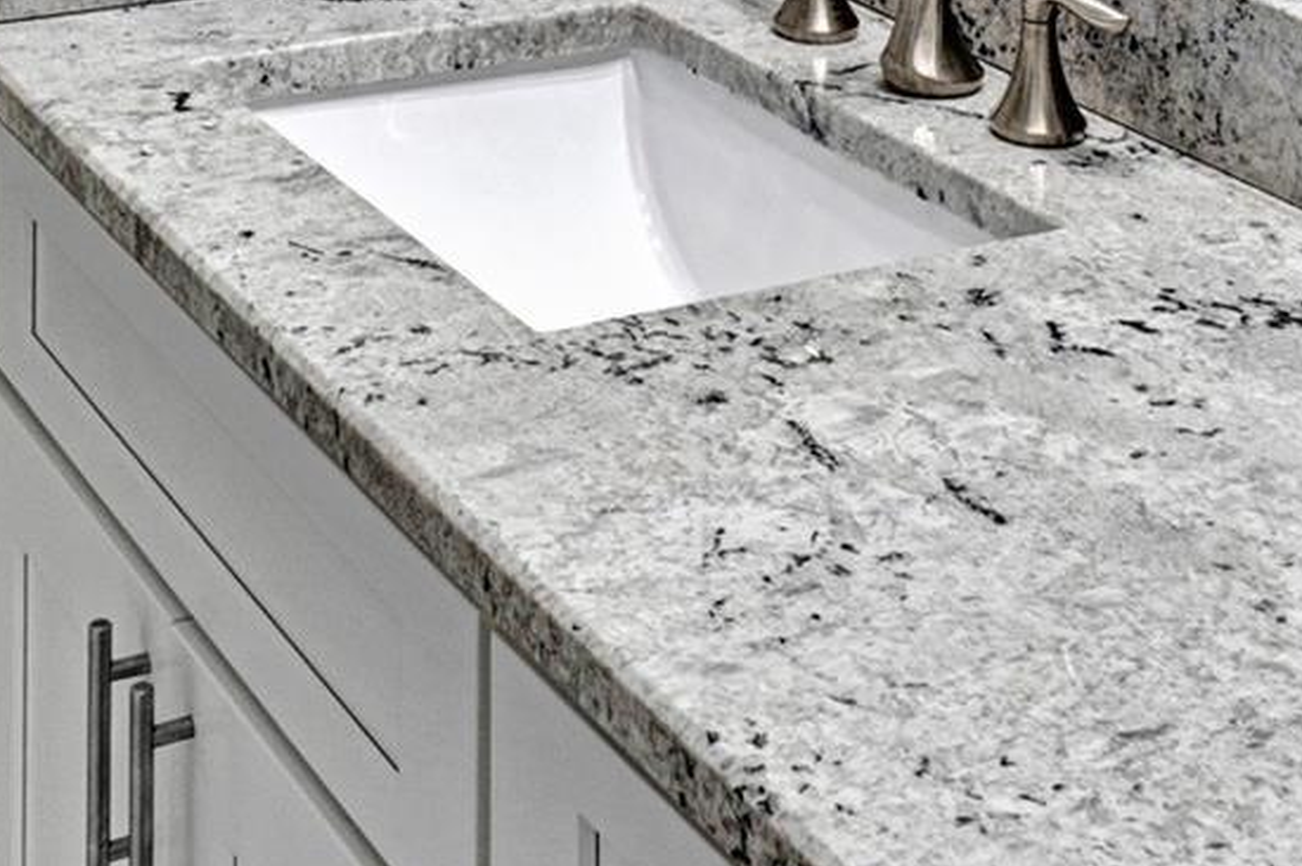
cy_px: -269
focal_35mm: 65
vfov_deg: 19.2
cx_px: 687
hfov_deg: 30.8
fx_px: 2366
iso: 320
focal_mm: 15
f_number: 16
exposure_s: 1/6
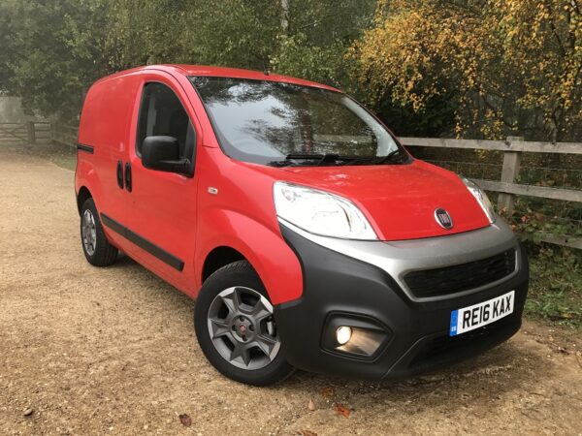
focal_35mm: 28
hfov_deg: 63.4
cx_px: 291
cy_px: 218
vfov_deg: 49.7
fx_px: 471
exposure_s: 1/222
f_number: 1.8
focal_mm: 3.99
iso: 20
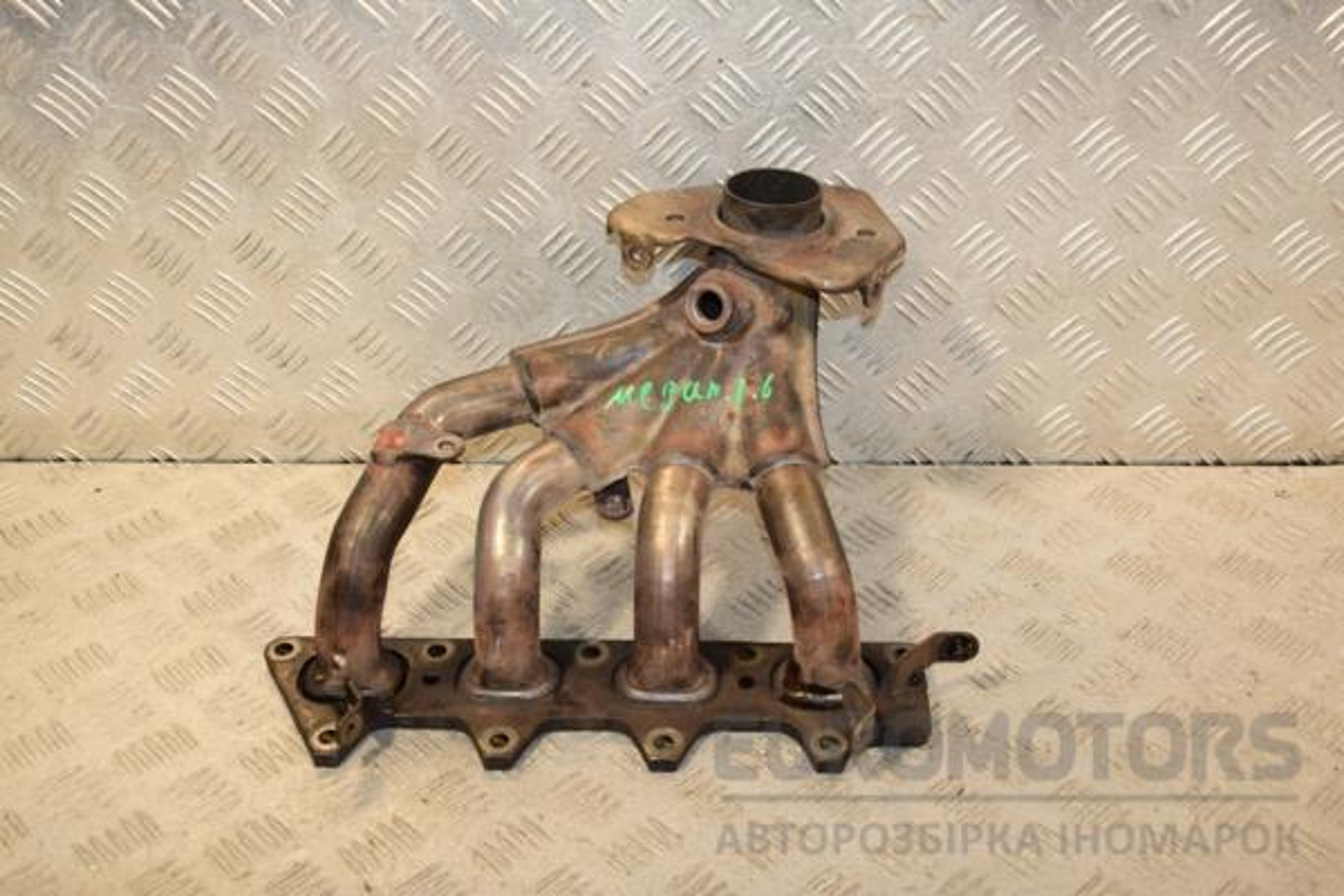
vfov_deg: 29.9
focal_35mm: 45
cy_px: 448
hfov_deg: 43.6
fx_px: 1680
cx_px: 672
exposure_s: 1/200
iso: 800
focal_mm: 30
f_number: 6.3
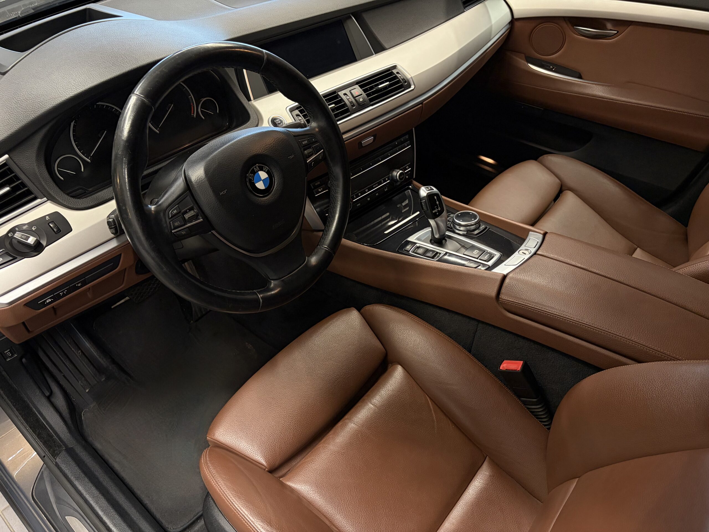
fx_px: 533
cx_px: 354
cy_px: 266
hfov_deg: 67.3
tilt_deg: -42.8
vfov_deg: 53.1
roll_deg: -0.4
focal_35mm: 26
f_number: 1.6
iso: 200
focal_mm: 5.96
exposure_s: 1/50
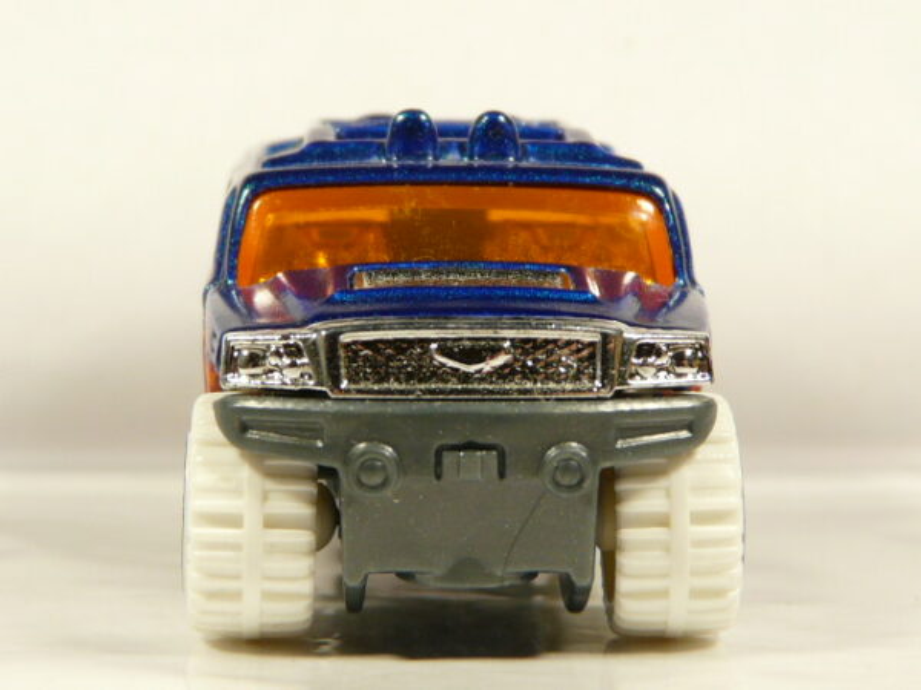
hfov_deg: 17.0
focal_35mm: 116
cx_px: 460
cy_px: 345
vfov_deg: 12.8
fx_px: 3086
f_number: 3.2
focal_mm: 12
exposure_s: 1/50
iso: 100
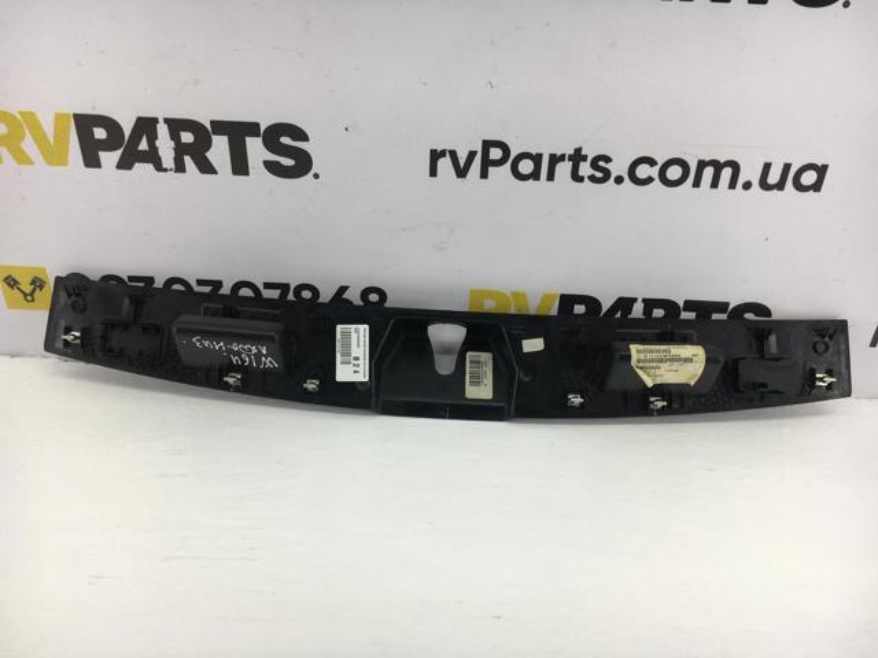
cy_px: 329
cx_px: 439
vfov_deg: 48.2
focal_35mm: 29
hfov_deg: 61.7
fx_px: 736
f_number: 2.2
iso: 25
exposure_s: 1/60
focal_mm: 4.15
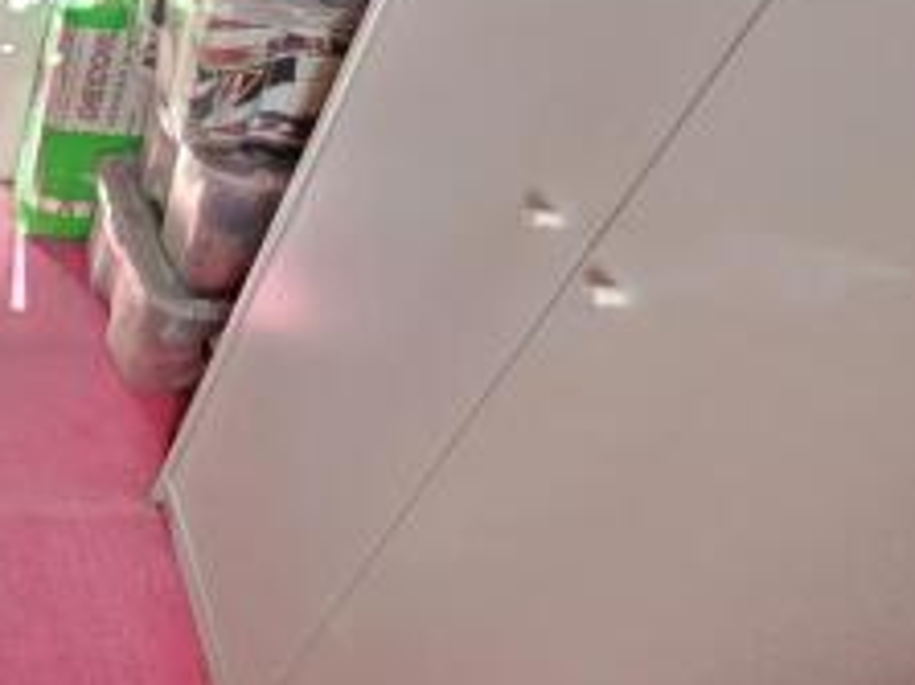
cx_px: -125
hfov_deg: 41.3
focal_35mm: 34
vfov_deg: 39.7
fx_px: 898
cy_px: 113
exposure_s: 1/100
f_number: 2.2
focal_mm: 2.2
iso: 250
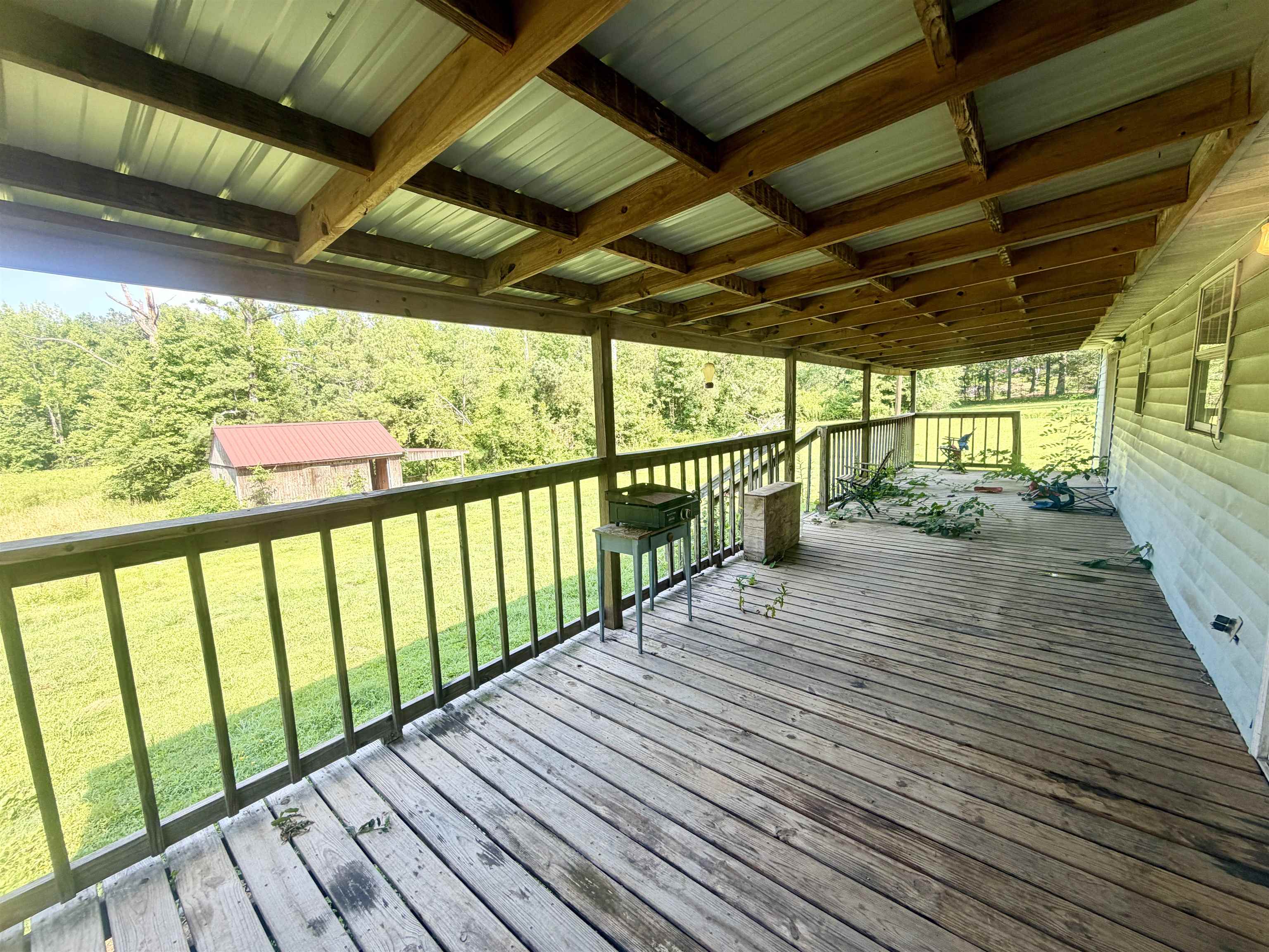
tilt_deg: -7.4
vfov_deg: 85.7
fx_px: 513
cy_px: 476
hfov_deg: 102.1
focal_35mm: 14
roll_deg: +2.7
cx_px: 634
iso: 40
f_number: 2.2
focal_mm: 2.22
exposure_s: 1/210
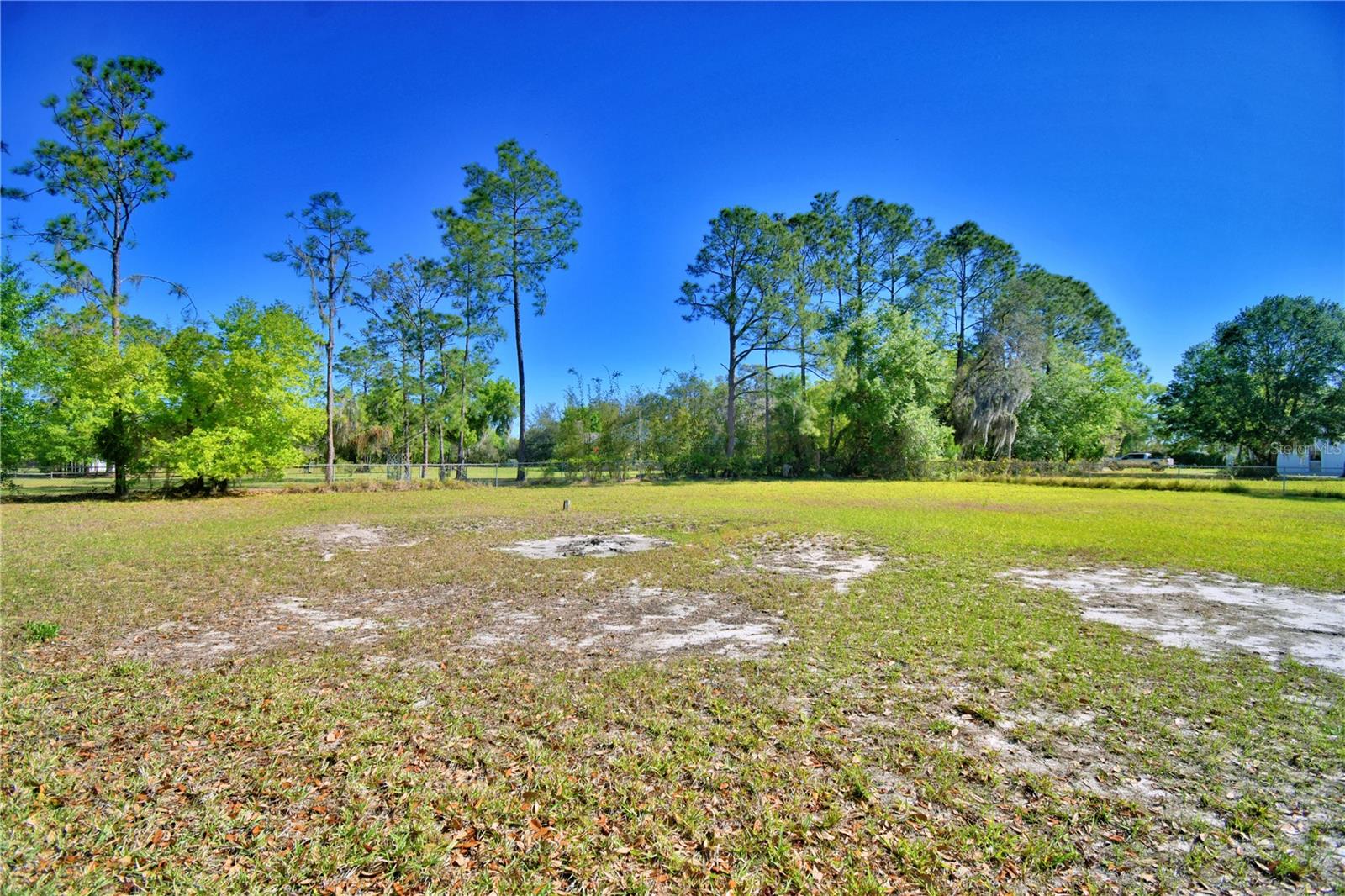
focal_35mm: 15
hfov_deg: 100.4
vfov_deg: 77.3
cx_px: 672
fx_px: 560
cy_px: 448
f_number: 4.5
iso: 100
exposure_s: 1/1000
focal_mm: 10
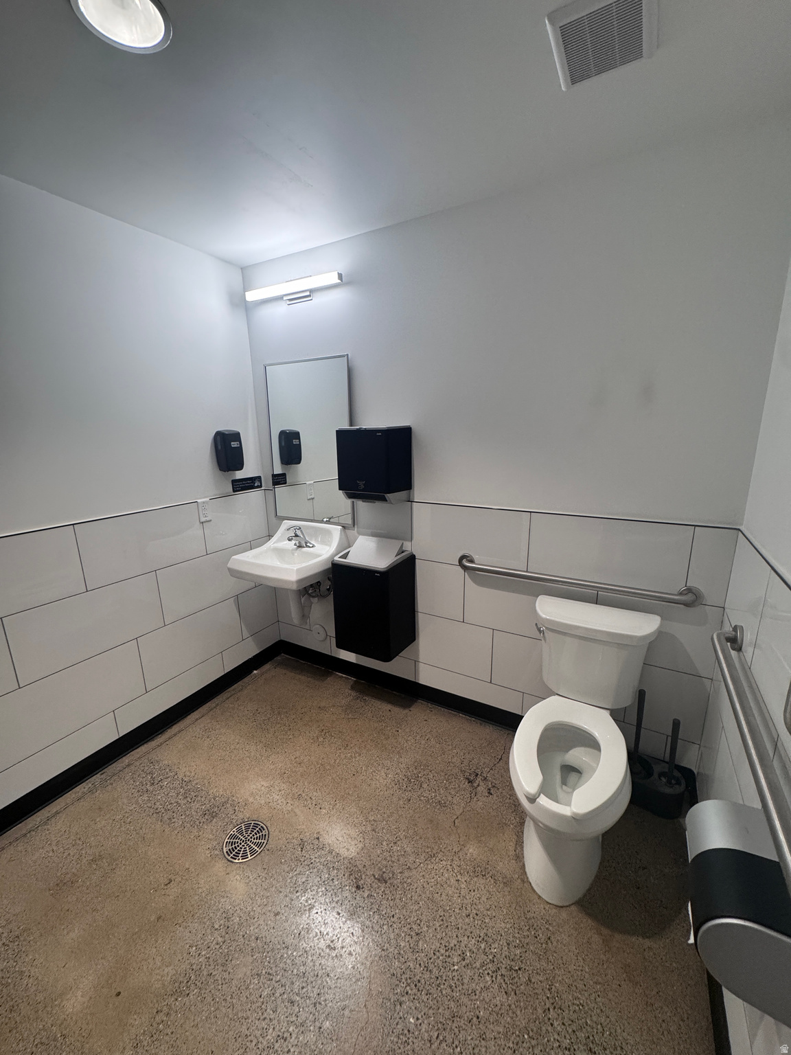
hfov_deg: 85.7
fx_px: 427
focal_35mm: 14
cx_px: 396
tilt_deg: -12.4
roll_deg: +0.9
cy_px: 528
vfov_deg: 102.1
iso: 250
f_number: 2.2
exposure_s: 1/120
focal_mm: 2.22
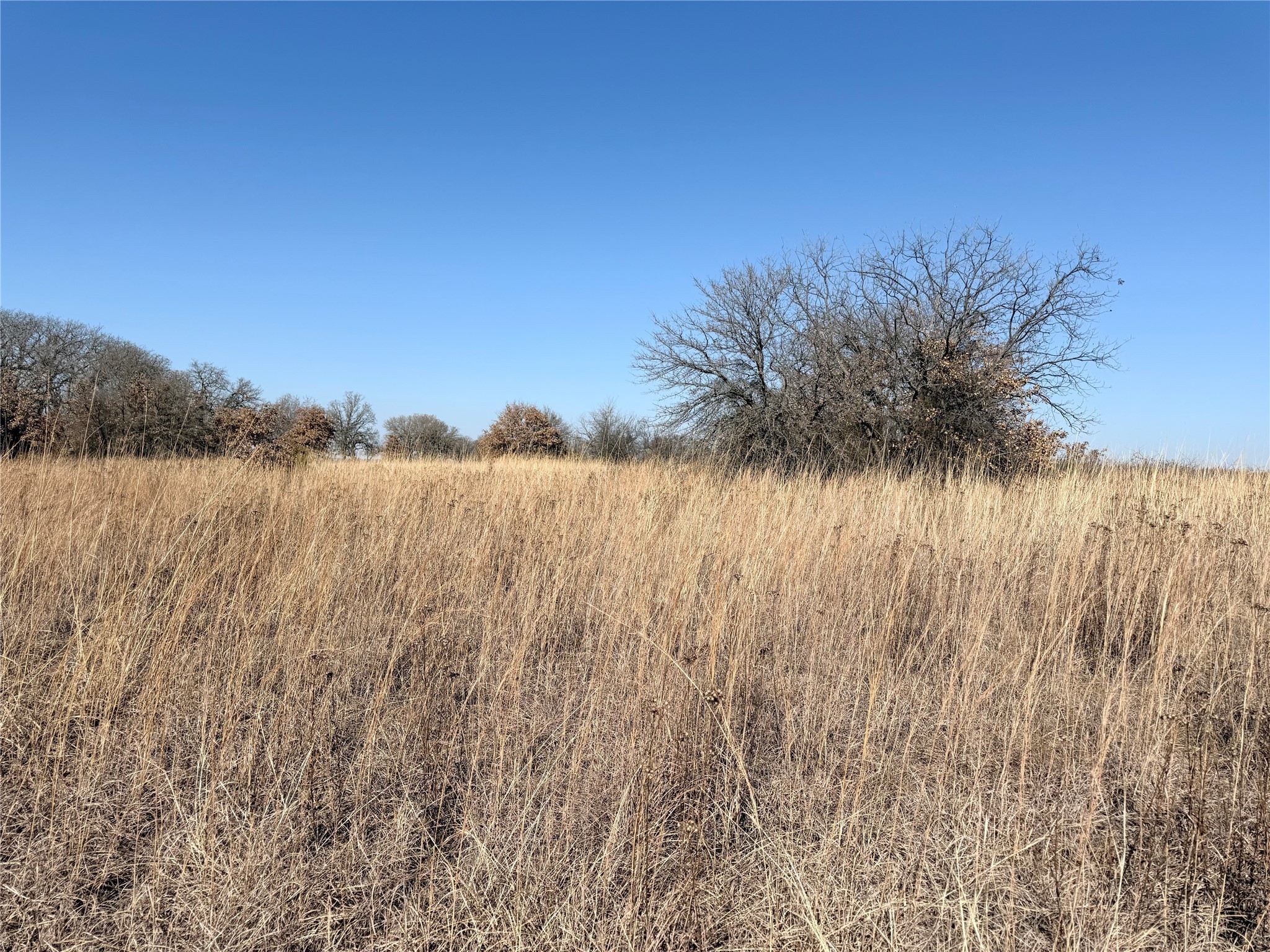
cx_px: 635
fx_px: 881
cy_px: 476
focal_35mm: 24
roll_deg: -2.2
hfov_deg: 71.6
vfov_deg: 56.8
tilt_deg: -0.6
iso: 80
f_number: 1.78
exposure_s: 1/7353
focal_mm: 6.76
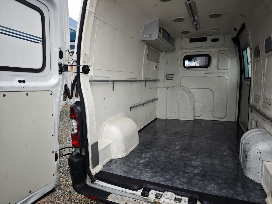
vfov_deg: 58.9
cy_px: 102
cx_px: 136
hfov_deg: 73.9
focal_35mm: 23
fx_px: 181
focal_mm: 8.72
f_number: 2
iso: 250
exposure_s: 1/300
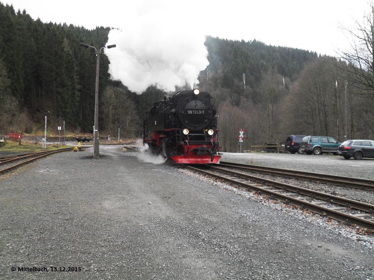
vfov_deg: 40.7
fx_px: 378
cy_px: 140
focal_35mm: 35
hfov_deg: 52.6
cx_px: 187
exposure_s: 1/90
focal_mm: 6.2
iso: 100
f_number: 2.8
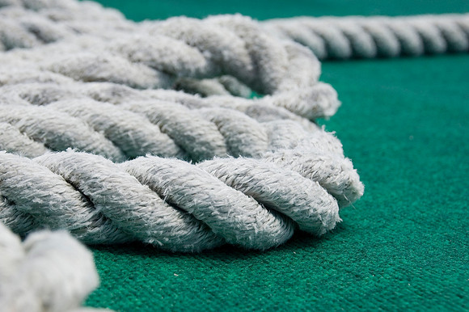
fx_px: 1172
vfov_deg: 15.2
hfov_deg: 22.6
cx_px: 234
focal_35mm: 90
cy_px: 156
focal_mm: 60
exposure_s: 1/1000
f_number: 8
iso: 250
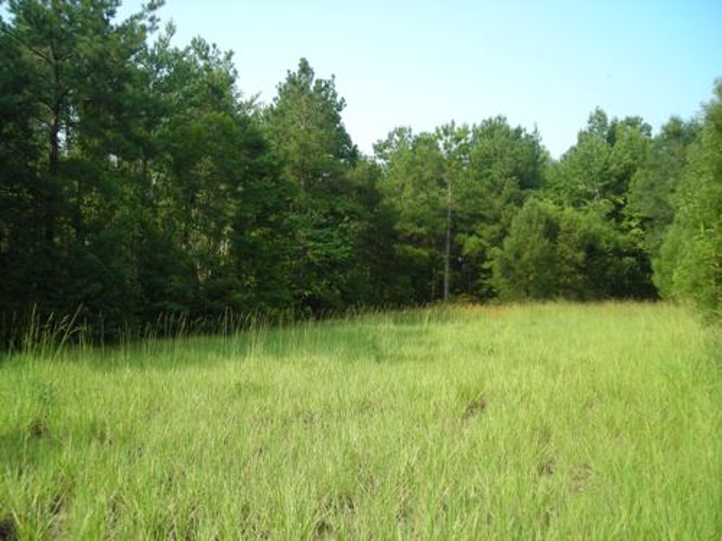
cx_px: 361
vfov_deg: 37.7
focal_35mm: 38
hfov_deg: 49.0
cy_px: 270
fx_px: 793
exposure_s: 1/227
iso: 50
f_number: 3.2
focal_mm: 6.3
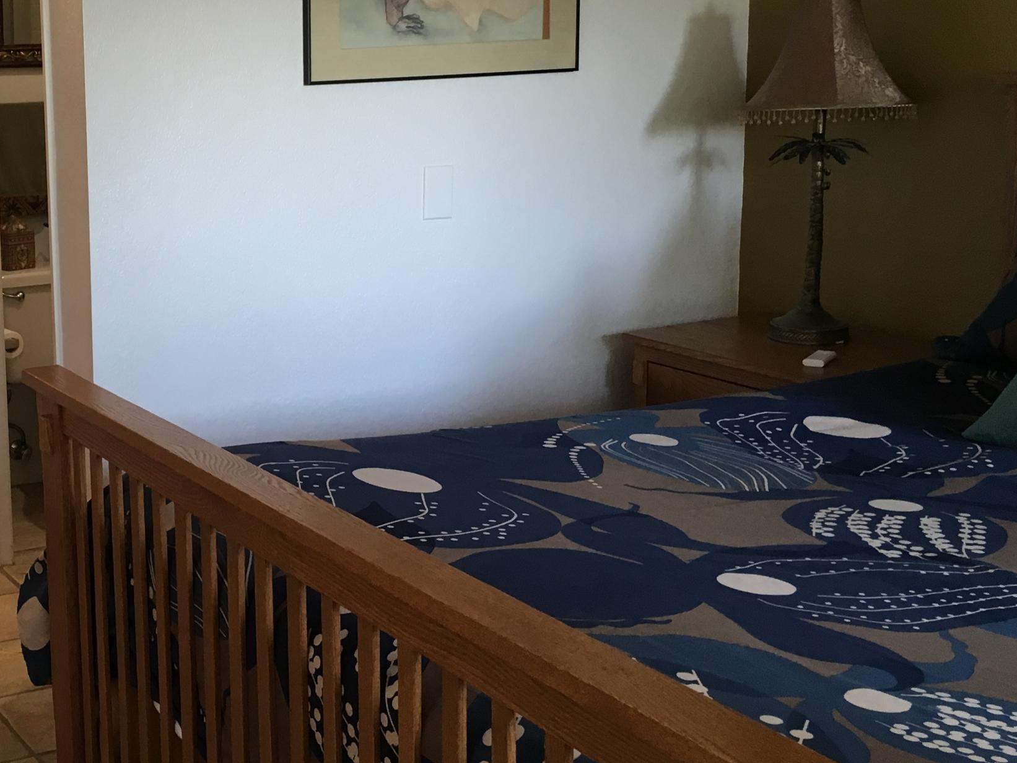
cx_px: 146
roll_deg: +1.8
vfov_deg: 27.5
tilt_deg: -8.2
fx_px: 1557
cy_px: 301
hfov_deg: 34.6
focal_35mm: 53
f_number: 2.2
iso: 64
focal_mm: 4.15
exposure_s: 1/30
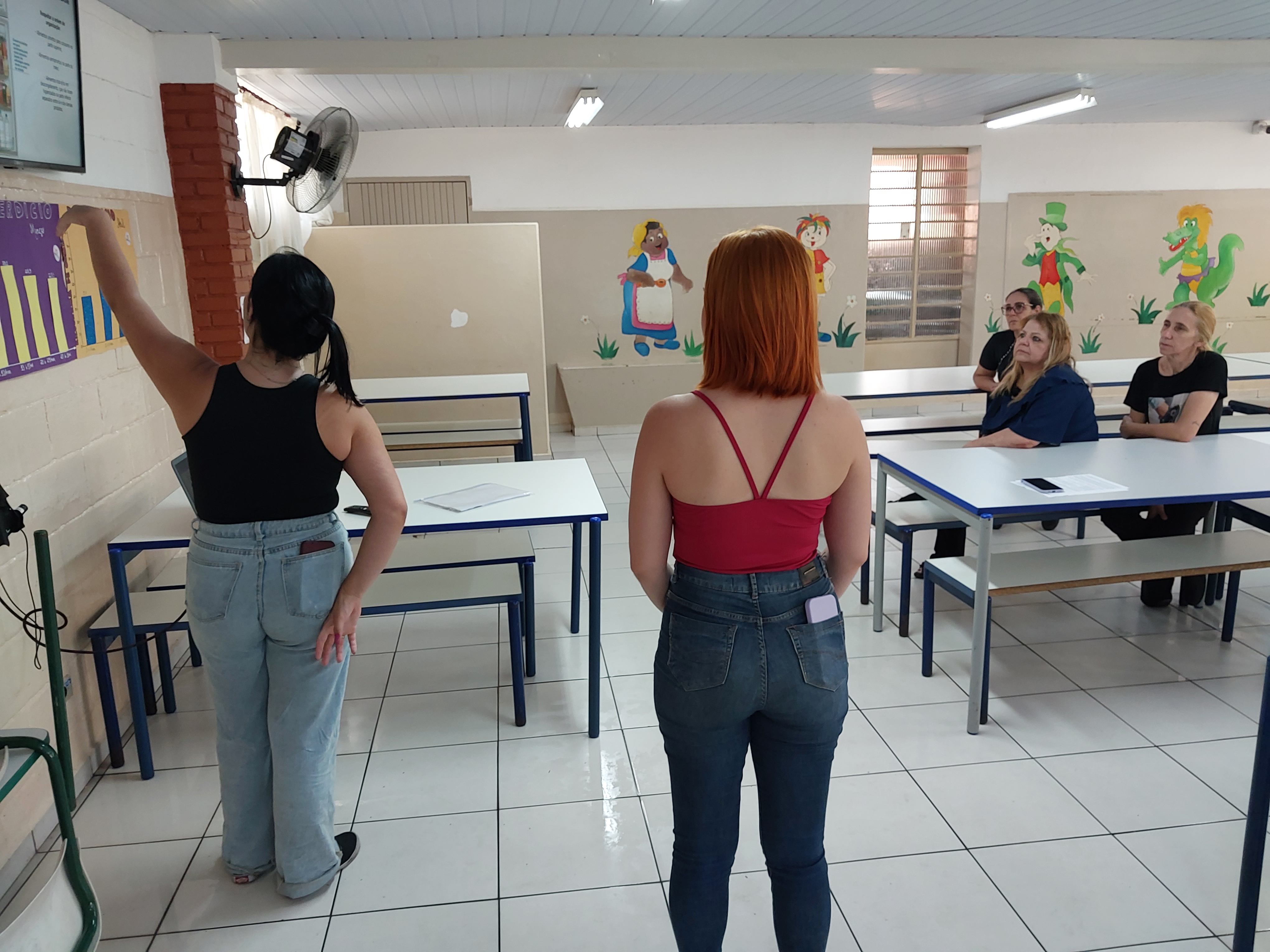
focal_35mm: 30
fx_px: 1101
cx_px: 635
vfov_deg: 46.8
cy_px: 476
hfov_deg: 60.0
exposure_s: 1/60
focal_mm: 4.6
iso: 160
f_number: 1.8
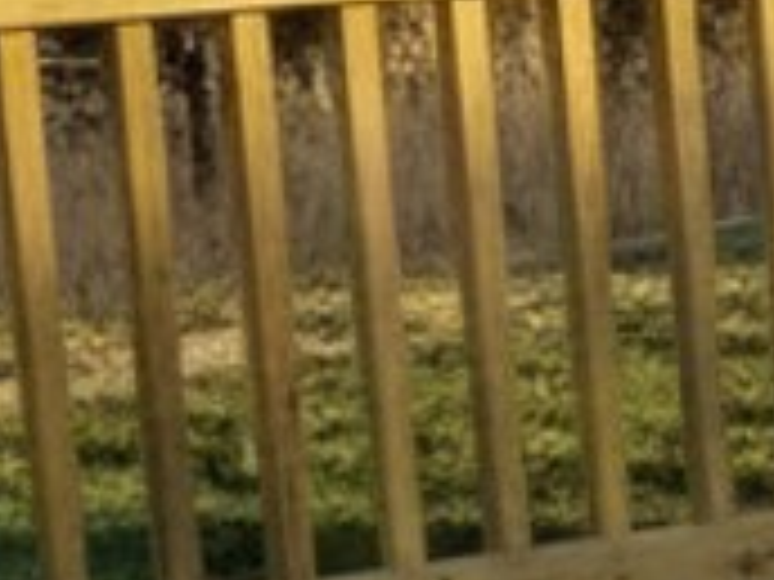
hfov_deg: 8.7
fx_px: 3734
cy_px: 751
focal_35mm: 167
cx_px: 2660
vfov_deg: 8.8
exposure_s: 1/1359
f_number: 1.68
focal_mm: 6.8
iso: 1512
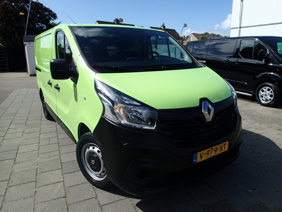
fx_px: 204
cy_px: 106
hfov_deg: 69.4
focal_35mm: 25
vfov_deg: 54.9
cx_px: 141
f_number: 8
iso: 100
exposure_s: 1/250
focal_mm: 4.5
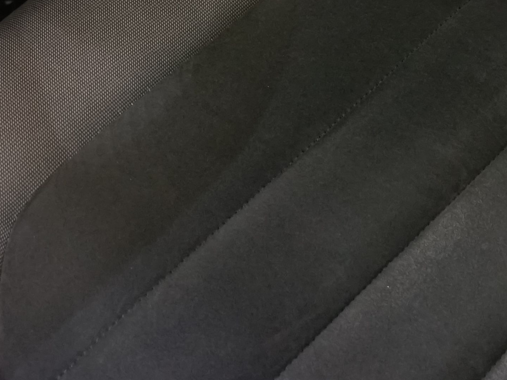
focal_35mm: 125
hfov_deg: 15.5
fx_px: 1831
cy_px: -302
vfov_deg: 11.1
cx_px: 477
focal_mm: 31
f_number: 5
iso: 2000
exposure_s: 1/20
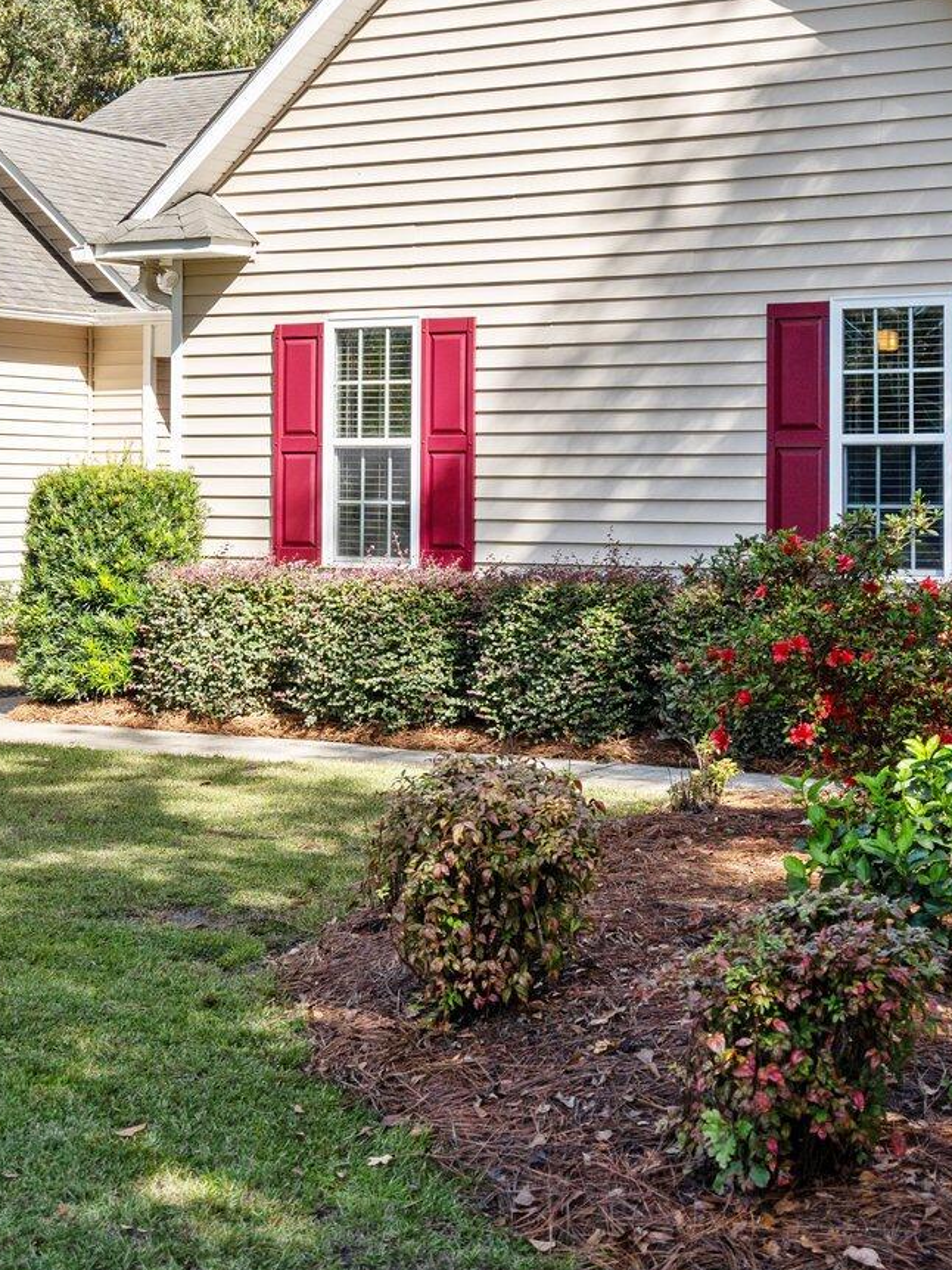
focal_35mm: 64
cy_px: 434
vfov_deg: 30.1
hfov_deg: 22.9
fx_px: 2346
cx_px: 542
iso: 320
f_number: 4
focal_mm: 28
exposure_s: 1/1600
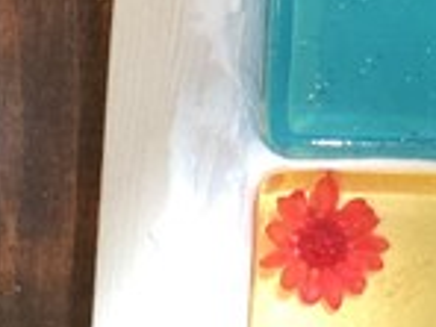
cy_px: 47
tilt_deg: -80.1
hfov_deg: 6.1
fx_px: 3879
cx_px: 1061
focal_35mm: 308
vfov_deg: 4.8
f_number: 2.8
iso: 32
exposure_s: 1/60
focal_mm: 6.6
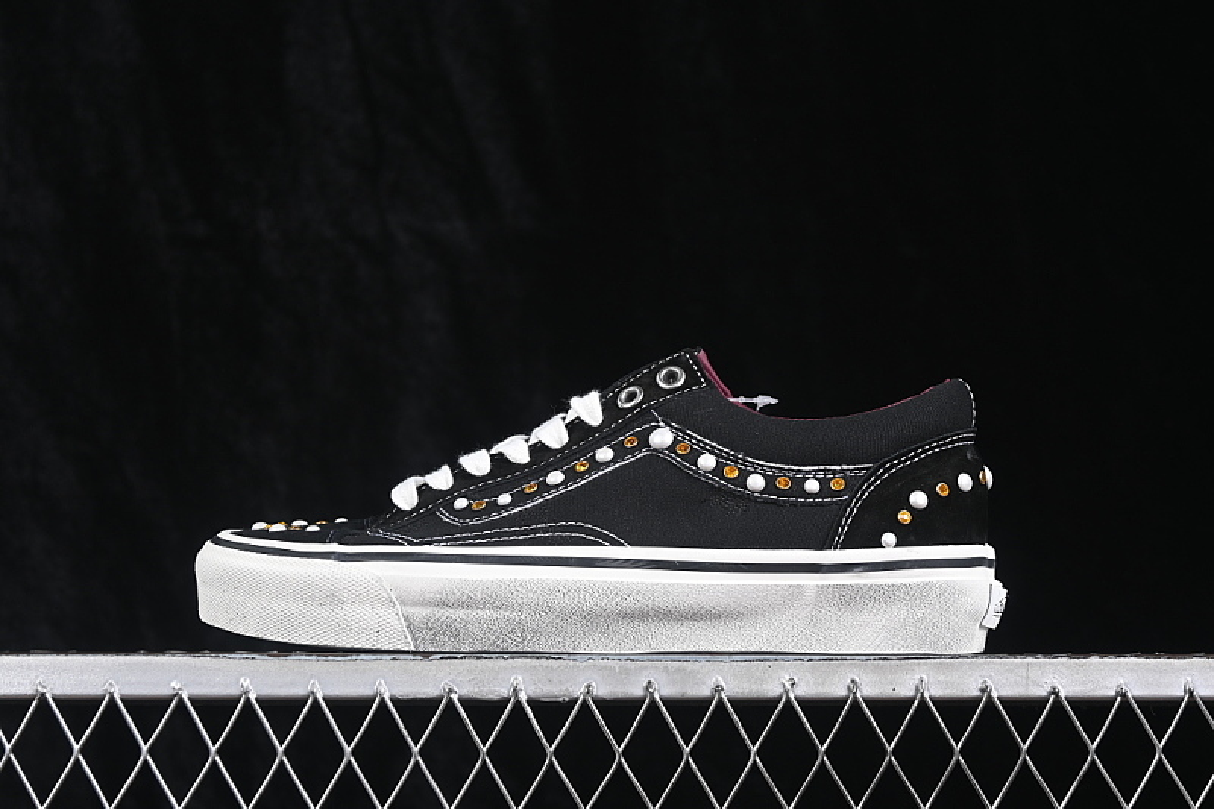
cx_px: 607
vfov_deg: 18.2
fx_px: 2528
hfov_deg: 27.0
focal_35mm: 75
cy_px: 404
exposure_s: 1/60
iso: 160
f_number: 6.3
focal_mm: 50
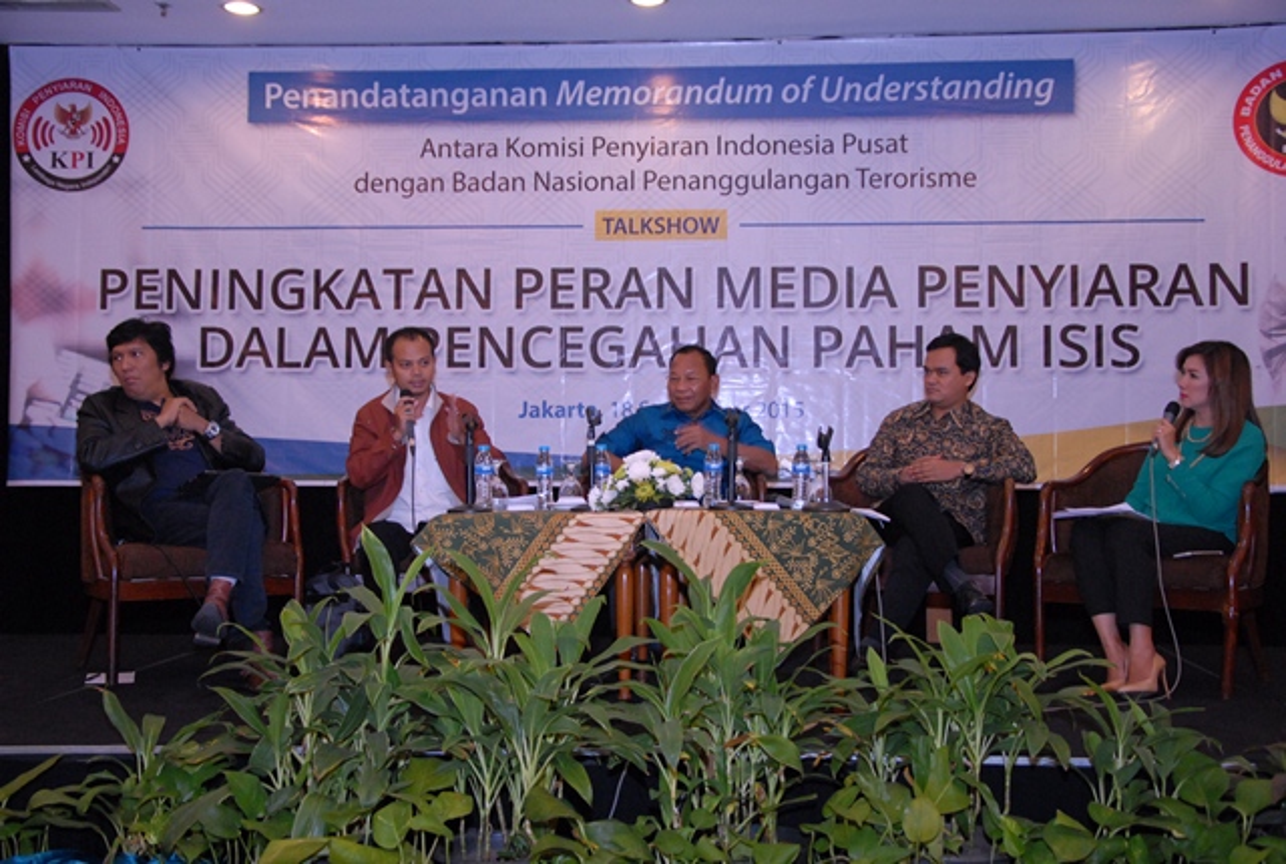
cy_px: 432
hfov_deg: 43.5
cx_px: 643
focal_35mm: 45
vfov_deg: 30.0
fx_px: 1611
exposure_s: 1/40
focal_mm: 30
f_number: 4.5
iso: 800
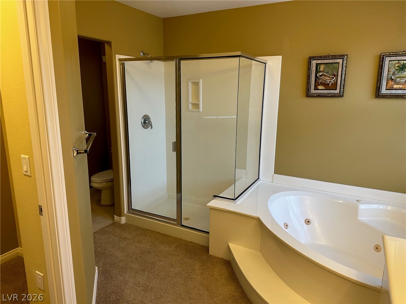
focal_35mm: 24
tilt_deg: -13.5
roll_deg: -0.8
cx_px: 203
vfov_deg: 56.8
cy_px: 152
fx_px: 281
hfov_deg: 71.6
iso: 160
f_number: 1.78
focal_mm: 6.86
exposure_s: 1/120
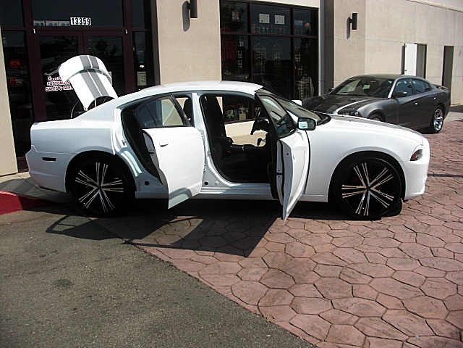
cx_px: 232
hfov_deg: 51.4
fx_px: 482
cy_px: 174
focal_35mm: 36
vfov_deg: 39.7
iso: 50
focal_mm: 6.3
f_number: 7.9
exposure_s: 1/200
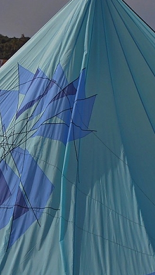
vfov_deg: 13.0
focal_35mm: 166
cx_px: 68
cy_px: 159
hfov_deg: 7.3
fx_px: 1213
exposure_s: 1/1600
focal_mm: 12.29
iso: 80
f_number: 4.8
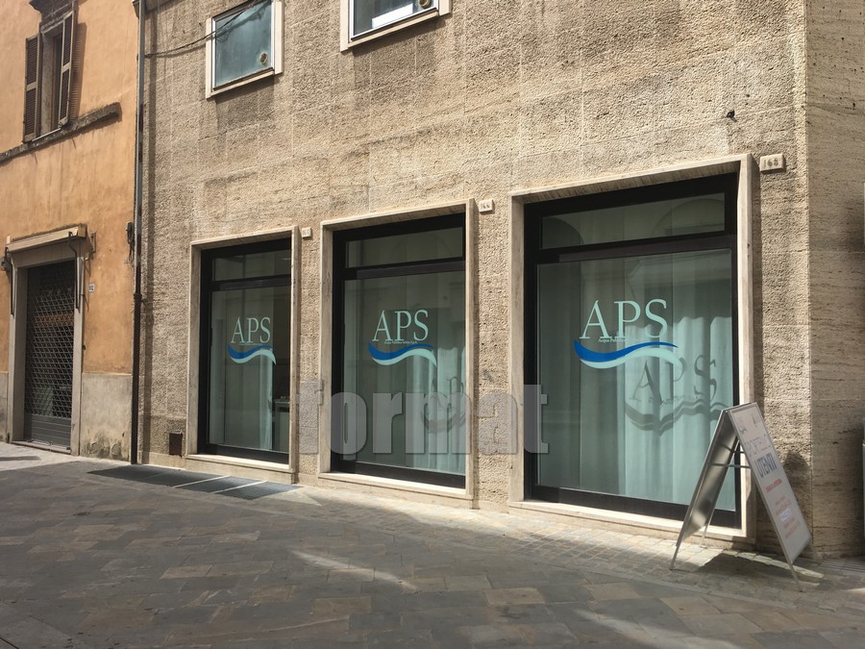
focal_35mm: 29
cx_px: 432
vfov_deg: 48.2
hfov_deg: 61.7
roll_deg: -1.5
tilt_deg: +2.4
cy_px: 324
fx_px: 725
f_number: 2.2
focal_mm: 4.15
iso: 25
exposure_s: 1/1054
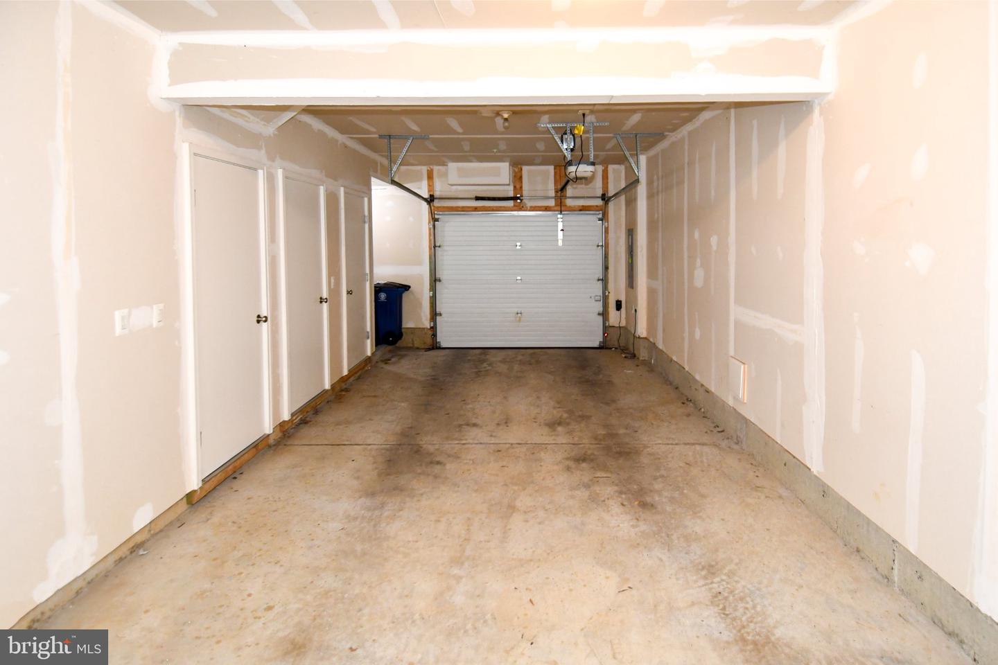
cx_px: 499
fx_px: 499
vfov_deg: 67.4
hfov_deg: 90.0
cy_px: 332
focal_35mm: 18
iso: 1100
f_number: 4
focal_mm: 12
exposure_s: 1/60
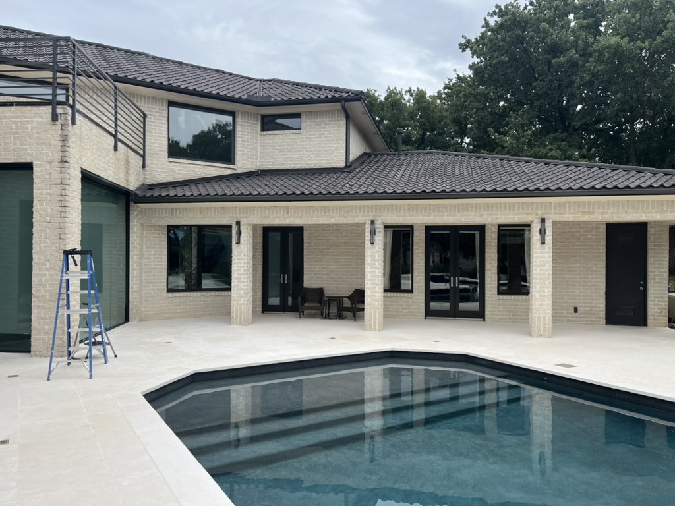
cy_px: 253
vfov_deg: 53.1
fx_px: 507
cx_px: 338
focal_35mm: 26
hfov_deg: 67.3
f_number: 1.6
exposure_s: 1/2309
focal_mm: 5.1
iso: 50
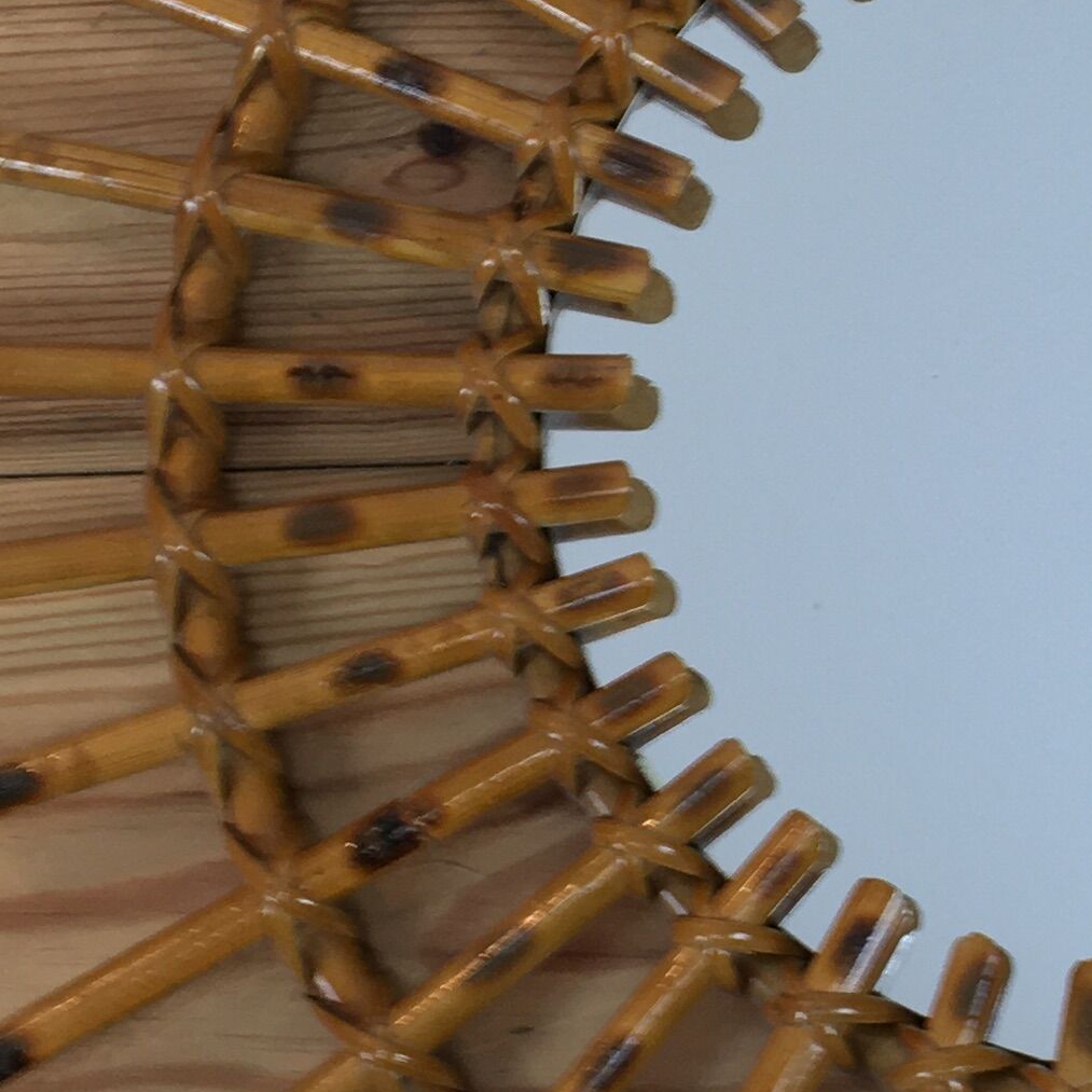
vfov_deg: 17.0
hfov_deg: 16.5
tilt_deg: -77.0
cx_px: 1225
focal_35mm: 102
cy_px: 382
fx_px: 3640
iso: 32
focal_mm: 4.15
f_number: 2.2
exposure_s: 1/33
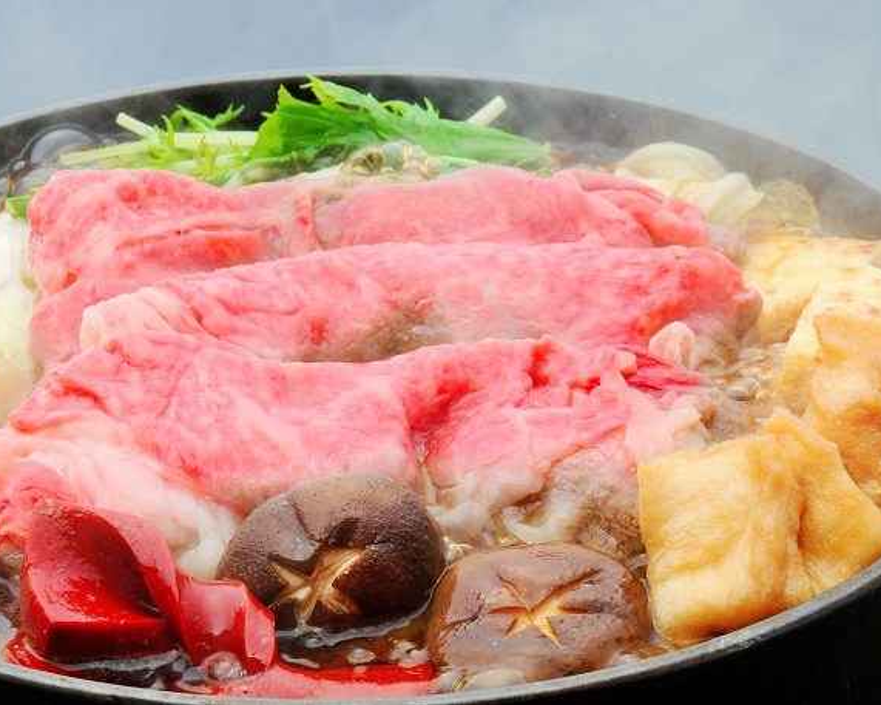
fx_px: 7537
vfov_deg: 5.4
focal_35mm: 289
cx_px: 417
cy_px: 352
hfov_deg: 6.7
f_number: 22
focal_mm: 170
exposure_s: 1/125
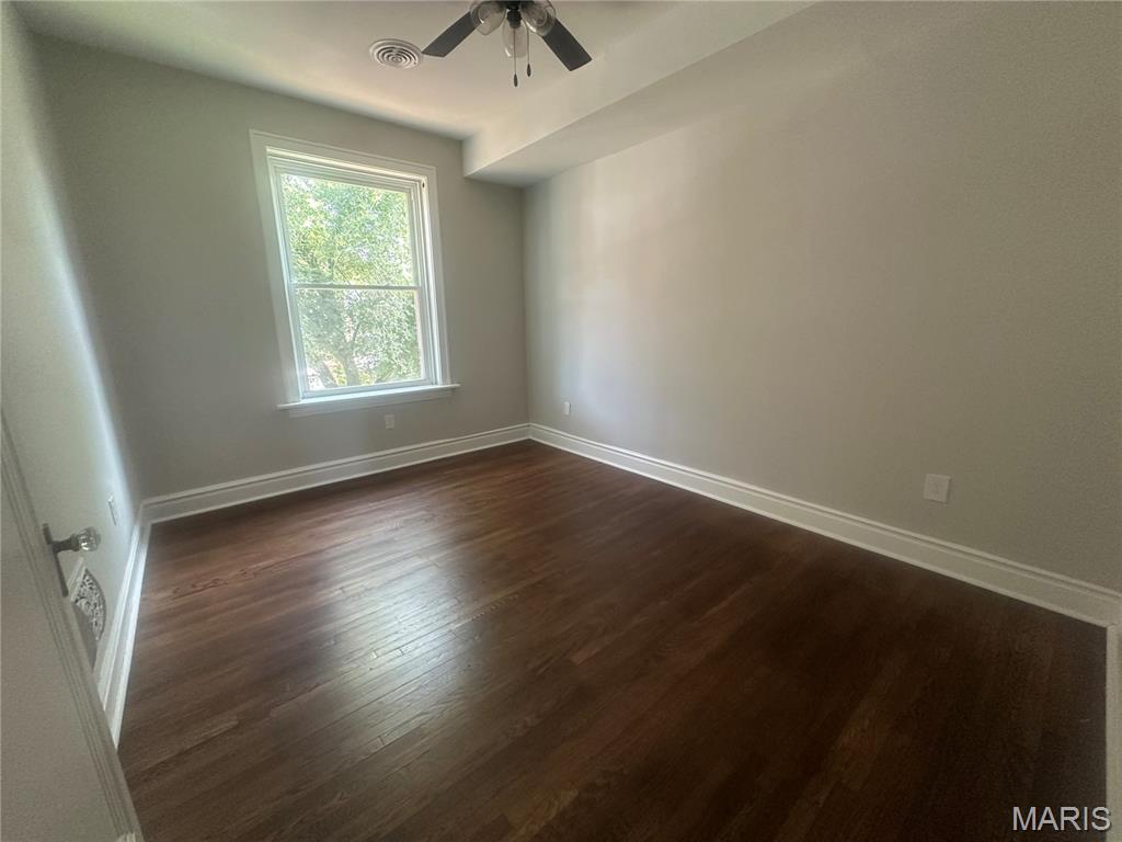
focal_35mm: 14
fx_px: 454
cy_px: 421
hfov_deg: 102.1
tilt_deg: -13.2
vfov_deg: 85.7
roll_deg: +1.5
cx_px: 561
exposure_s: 1/73
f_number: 2.2
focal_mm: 2.22
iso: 320
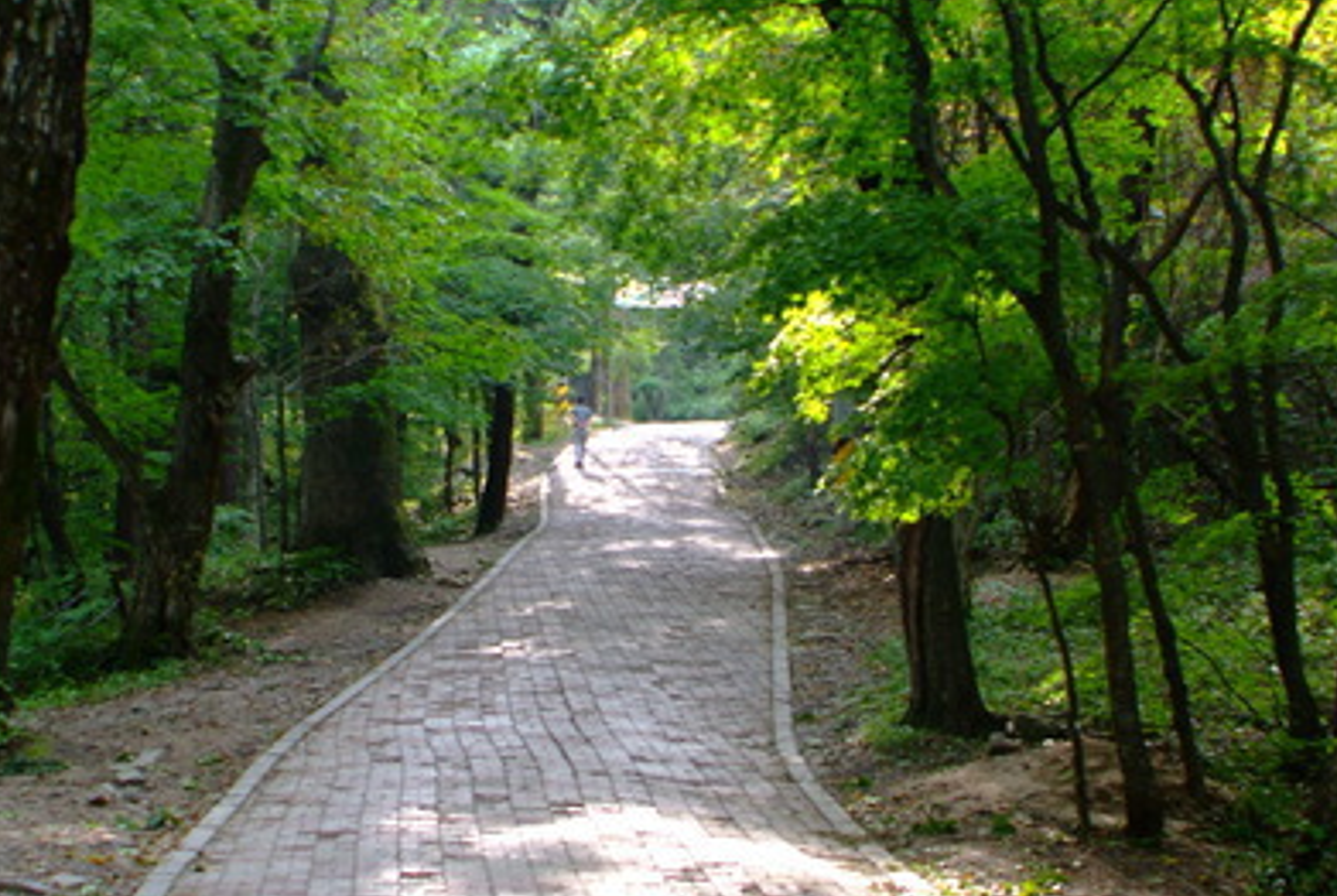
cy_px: 557
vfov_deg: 18.2
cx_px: 627
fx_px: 2790
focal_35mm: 75
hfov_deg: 26.9
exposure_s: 1/45
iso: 200
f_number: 3.5
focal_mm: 28
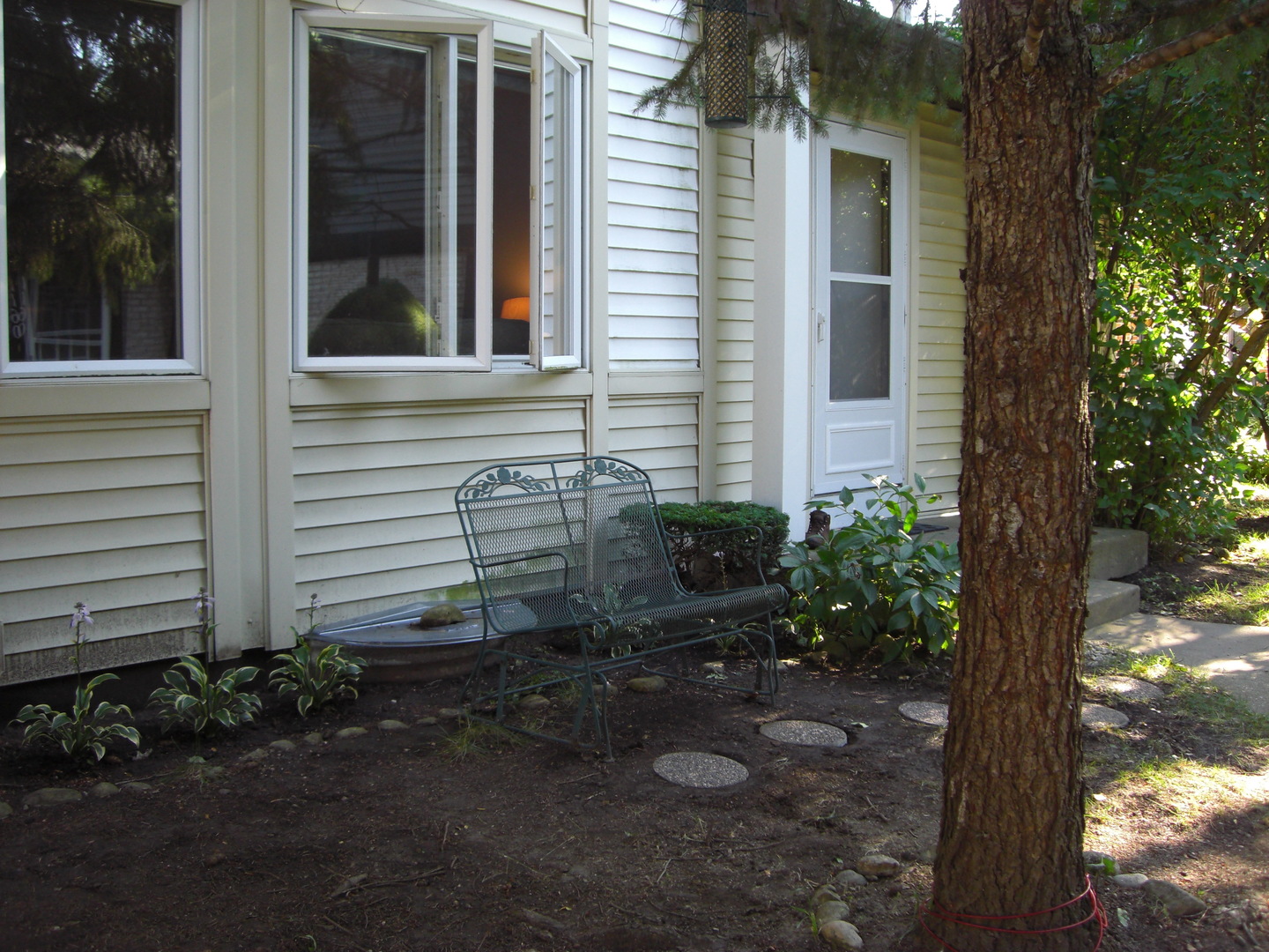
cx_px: 634
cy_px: 476
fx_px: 1393
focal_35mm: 38
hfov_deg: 49.0
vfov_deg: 37.7
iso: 100
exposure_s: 1/60
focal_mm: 6.2
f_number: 2.7
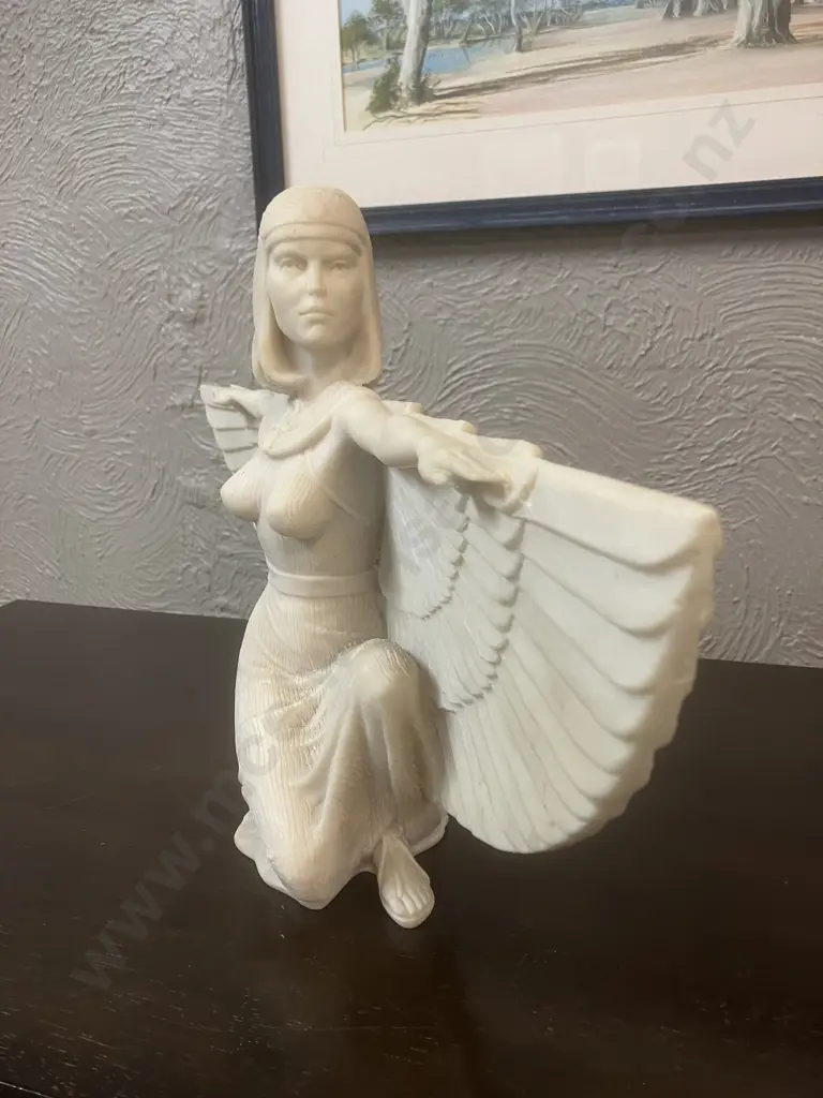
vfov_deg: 63.4
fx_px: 888
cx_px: 412
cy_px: 549
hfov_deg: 49.7
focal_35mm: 28
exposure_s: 1/50
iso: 100
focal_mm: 3.99
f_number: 1.8
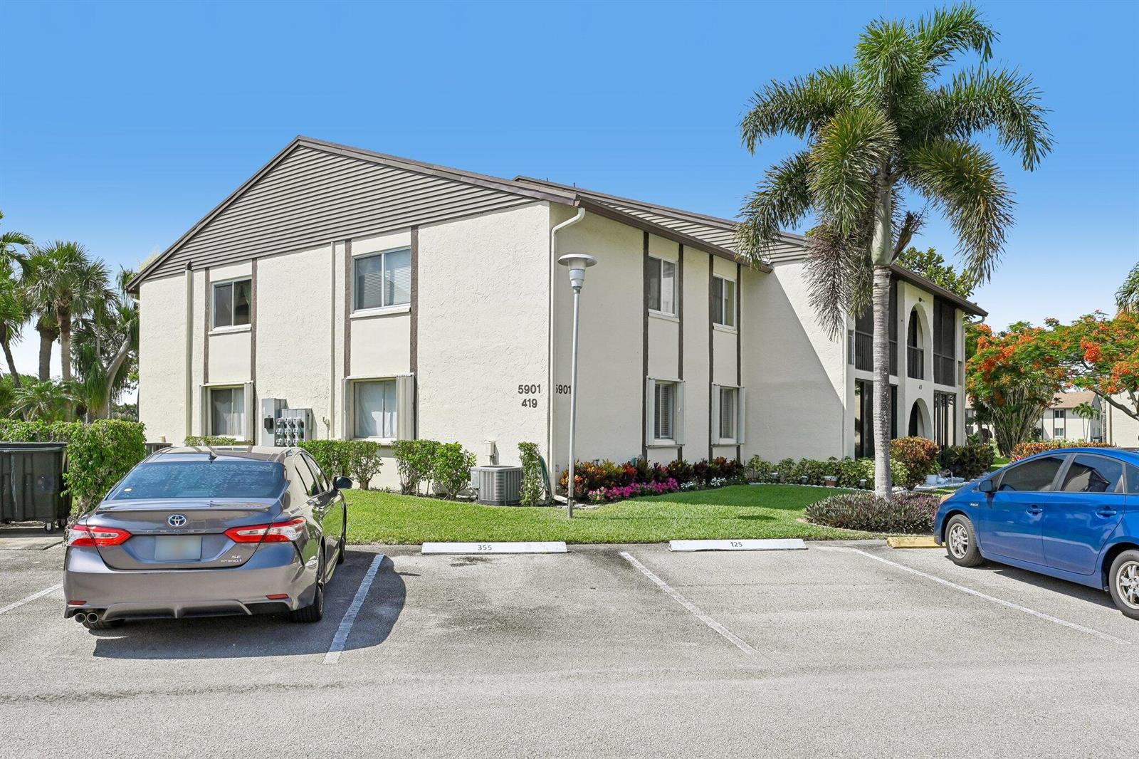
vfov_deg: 52.2
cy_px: 380
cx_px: 570
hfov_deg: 72.6
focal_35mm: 24
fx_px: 775
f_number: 8
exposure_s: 1/1000
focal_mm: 24.5
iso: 200
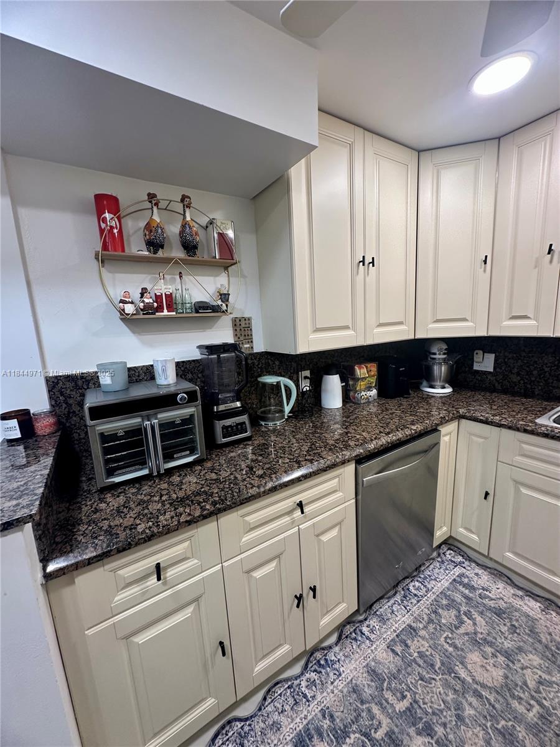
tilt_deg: -8.2
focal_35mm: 14
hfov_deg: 85.7
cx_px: 280
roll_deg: +3.1
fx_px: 302
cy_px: 374
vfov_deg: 102.1
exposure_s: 1/63
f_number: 2.2
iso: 100
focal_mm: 2.22
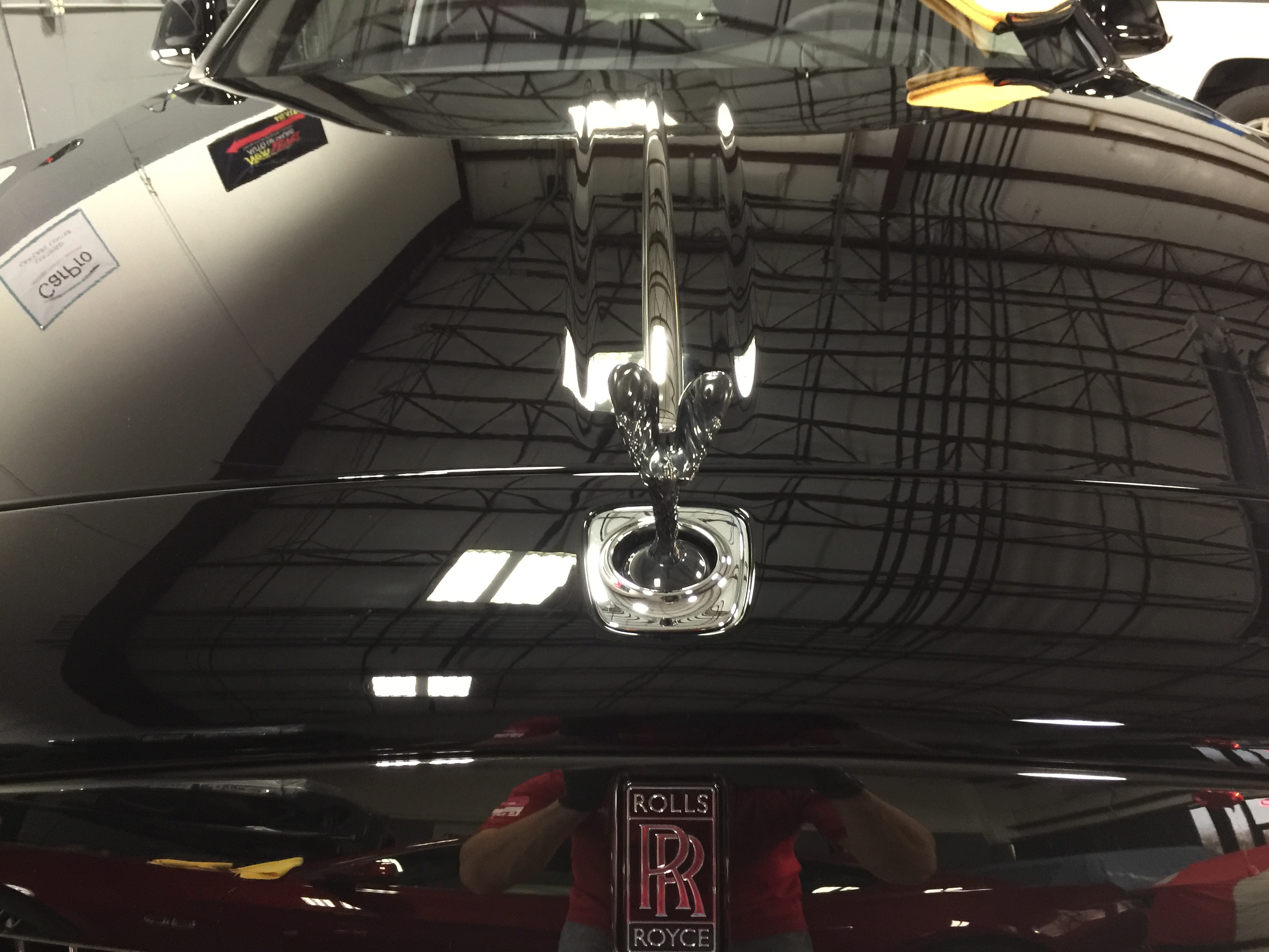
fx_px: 1063
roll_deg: -0.8
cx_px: 634
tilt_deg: -23.7
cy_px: 476
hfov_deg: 61.7
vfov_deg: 48.2
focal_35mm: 29
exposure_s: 1/8
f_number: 2.2
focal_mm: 4.15
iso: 125
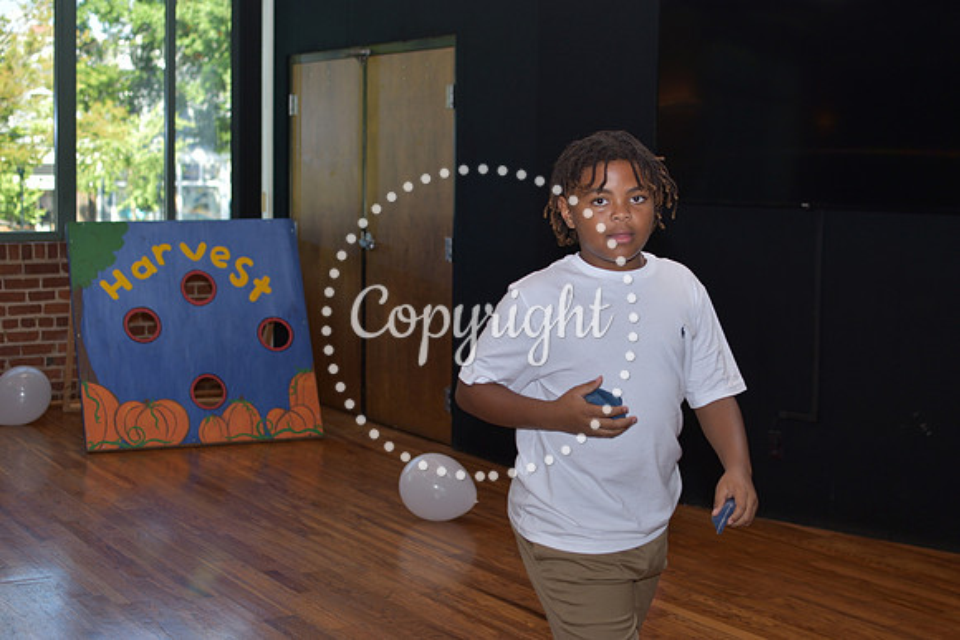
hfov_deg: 37.8
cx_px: 480
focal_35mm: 52
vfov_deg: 25.8
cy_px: 320
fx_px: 1400
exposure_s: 1/160
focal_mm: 35
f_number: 2.8
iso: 100
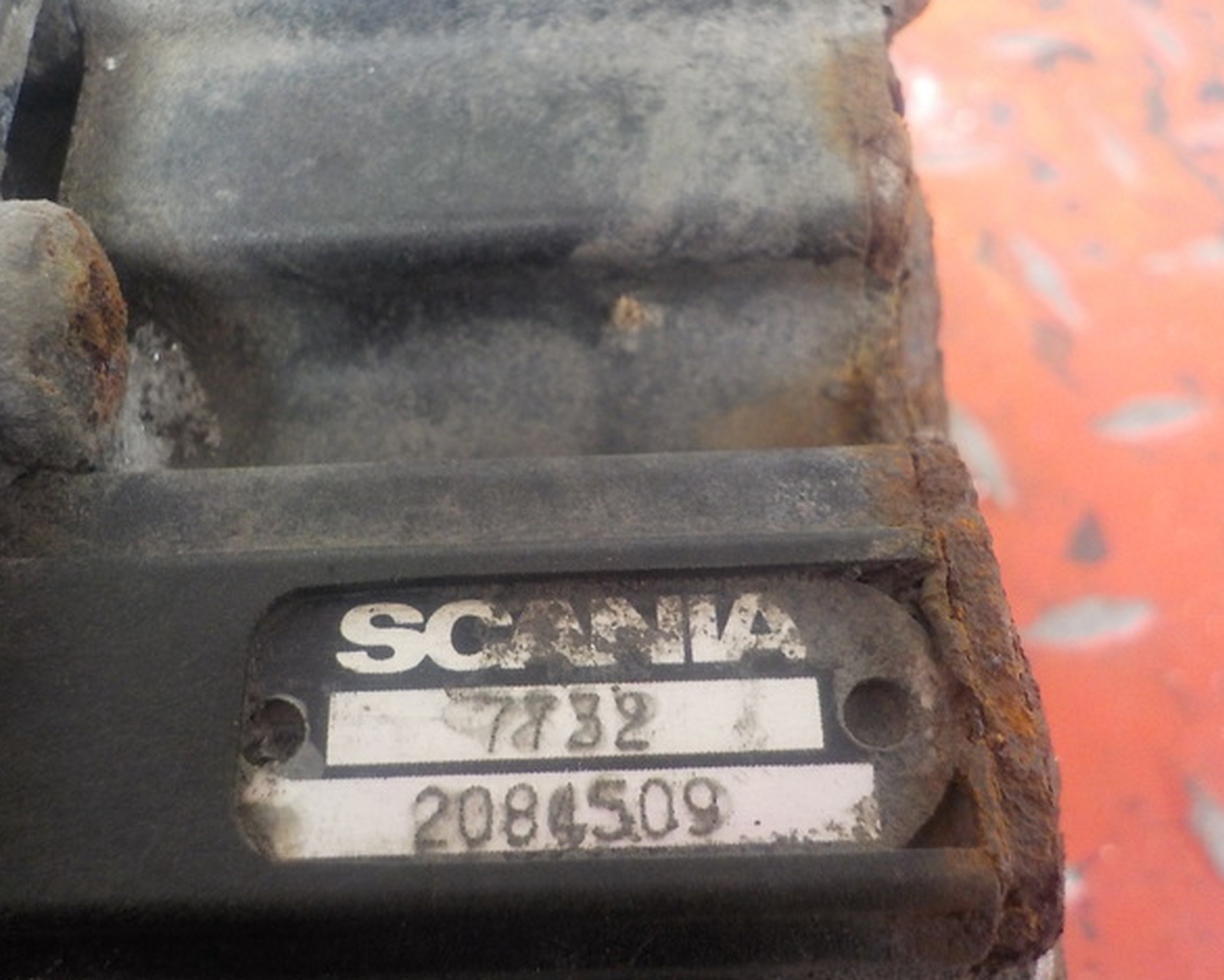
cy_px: 491
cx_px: 572
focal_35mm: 32
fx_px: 1159
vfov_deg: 45.8
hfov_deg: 55.6
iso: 400
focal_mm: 4.1
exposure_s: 1/25
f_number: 3.3
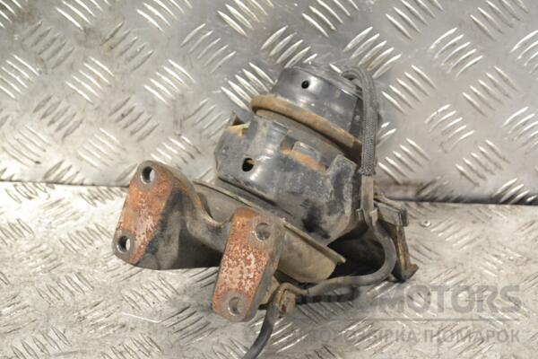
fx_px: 1076
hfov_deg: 28.1
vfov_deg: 18.9
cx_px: 269
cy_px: 180
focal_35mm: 72
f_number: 7.1
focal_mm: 48
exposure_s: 1/200
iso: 3200
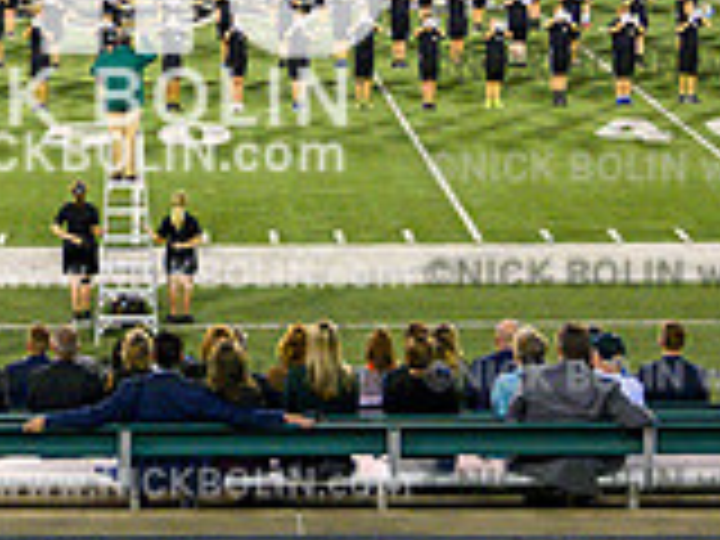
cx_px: 63
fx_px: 2101
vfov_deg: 14.3
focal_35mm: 101
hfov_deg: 19.1
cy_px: -40
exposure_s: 1/1000
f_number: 4
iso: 4000
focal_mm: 29
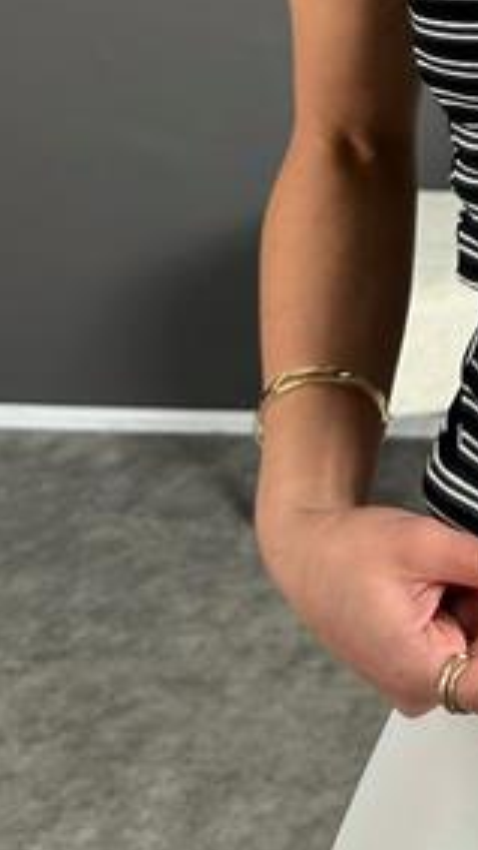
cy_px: -282
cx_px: 765
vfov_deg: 21.8
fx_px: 1962
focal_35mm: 87
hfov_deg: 13.0
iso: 125
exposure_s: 1/121
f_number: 1.78
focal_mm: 6.86
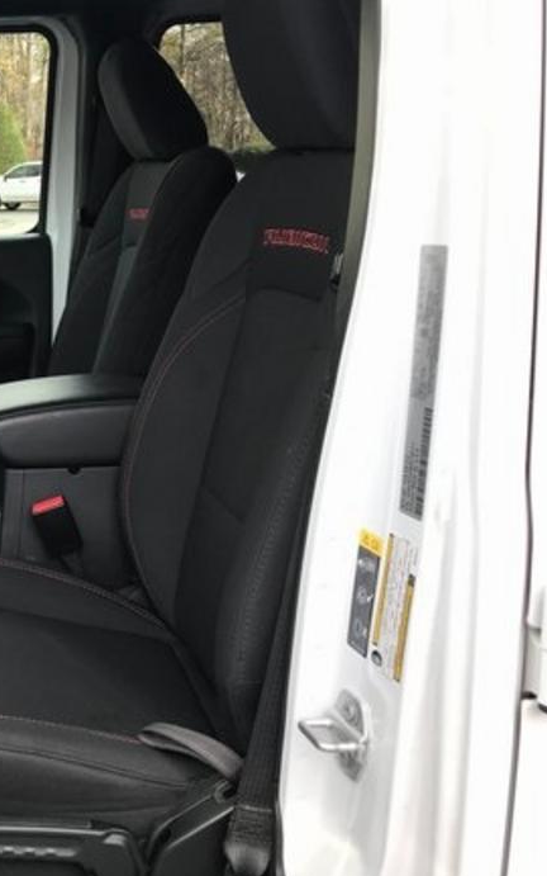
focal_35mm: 44
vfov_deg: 45.3
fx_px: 1049
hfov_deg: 26.5
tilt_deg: -10.4
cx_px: -79
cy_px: 436
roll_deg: +1.5
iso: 20
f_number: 1.8
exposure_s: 1/153
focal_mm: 3.99
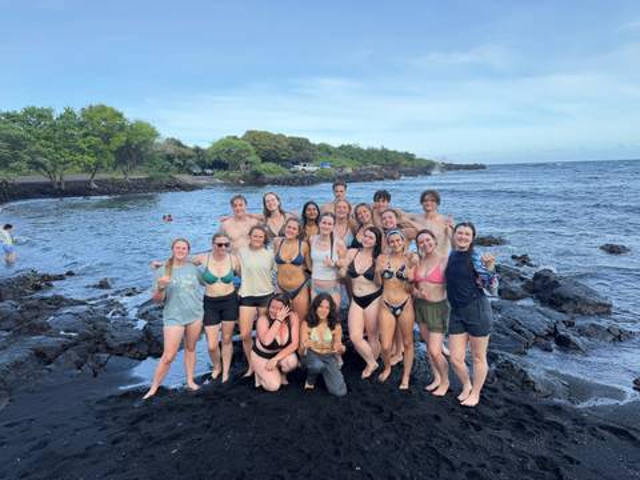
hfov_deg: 71.6
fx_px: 444
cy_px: 240
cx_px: 320
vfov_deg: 56.8
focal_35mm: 24
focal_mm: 6.76
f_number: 1.78
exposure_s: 1/1139
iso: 100
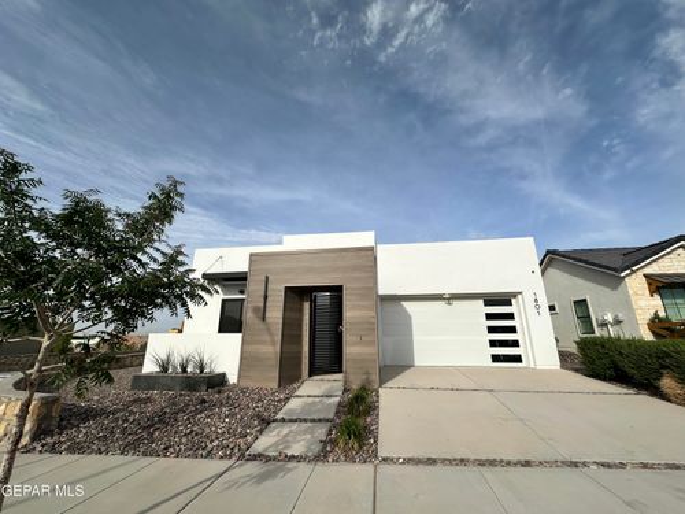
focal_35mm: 14
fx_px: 277
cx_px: 342
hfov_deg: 102.1
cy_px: 257
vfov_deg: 85.7
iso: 40
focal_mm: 2.22
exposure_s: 1/3509
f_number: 2.2
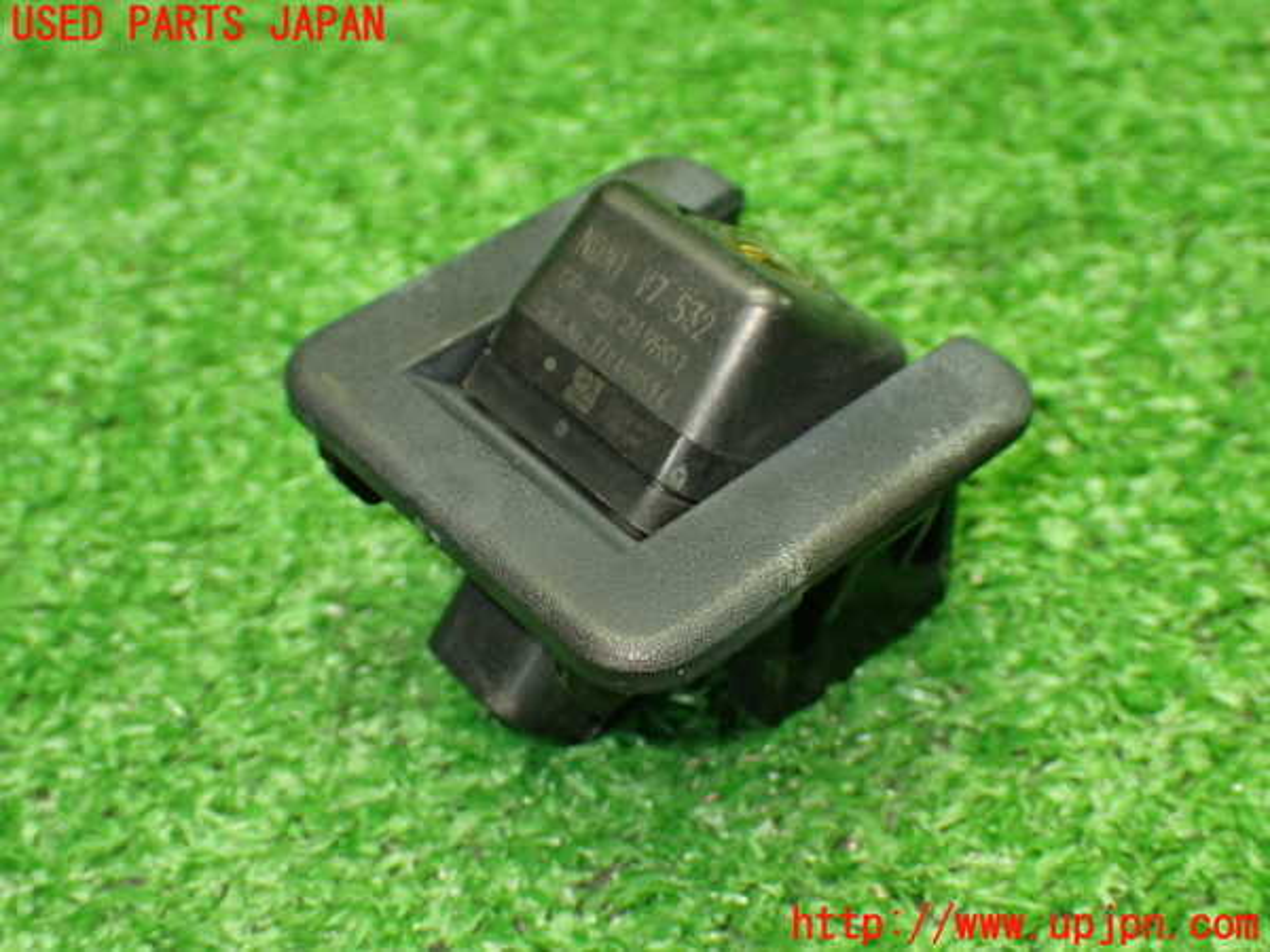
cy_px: 476
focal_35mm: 54
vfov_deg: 27.0
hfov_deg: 35.5
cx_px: 635
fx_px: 1981
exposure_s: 1/60
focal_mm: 9.65
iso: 800
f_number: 3.3
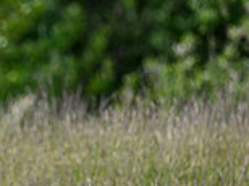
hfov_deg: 1.4
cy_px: 159
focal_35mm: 1449
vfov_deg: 1.0
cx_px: -218
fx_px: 10407
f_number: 4
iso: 500
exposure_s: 1/4000
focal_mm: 400
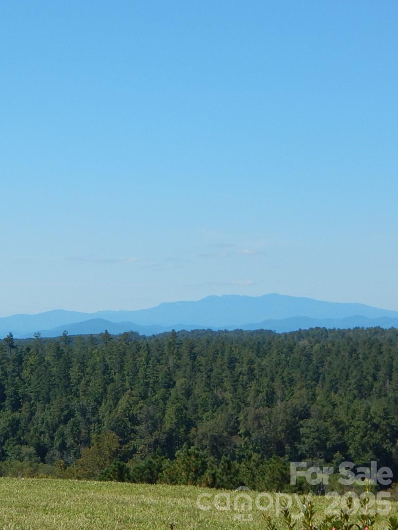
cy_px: 231
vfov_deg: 18.5
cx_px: 14
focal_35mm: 106
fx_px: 1625
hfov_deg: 13.8
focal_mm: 12.3
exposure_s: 1/1250
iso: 125
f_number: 4.1
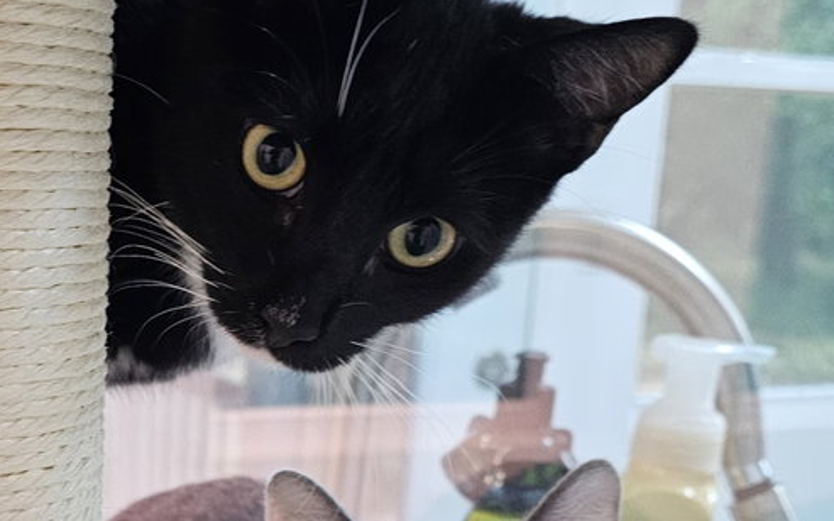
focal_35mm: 33
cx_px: 418
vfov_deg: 36.9
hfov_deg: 58.1
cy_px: 424
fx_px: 750
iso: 400
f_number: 1.7
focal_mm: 6.3
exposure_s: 1/120
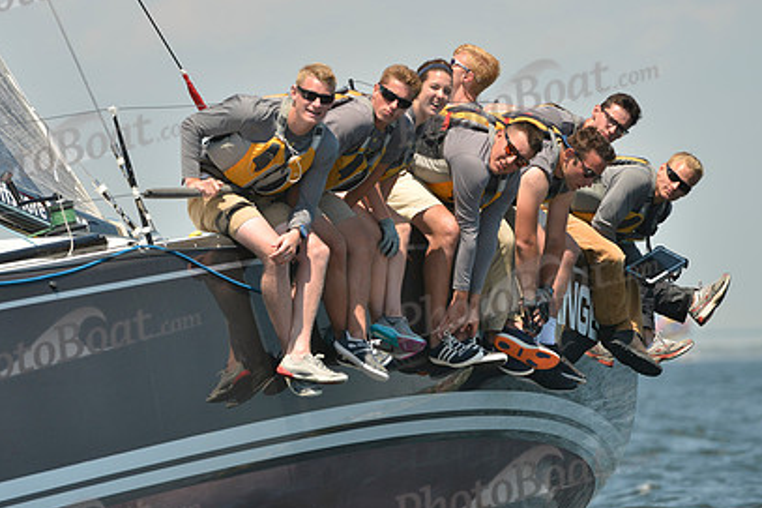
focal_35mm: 499
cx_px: 300
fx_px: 10557
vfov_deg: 2.8
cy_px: 222
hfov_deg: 4.1
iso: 280
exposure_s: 1/1250
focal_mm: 350
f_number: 6.3
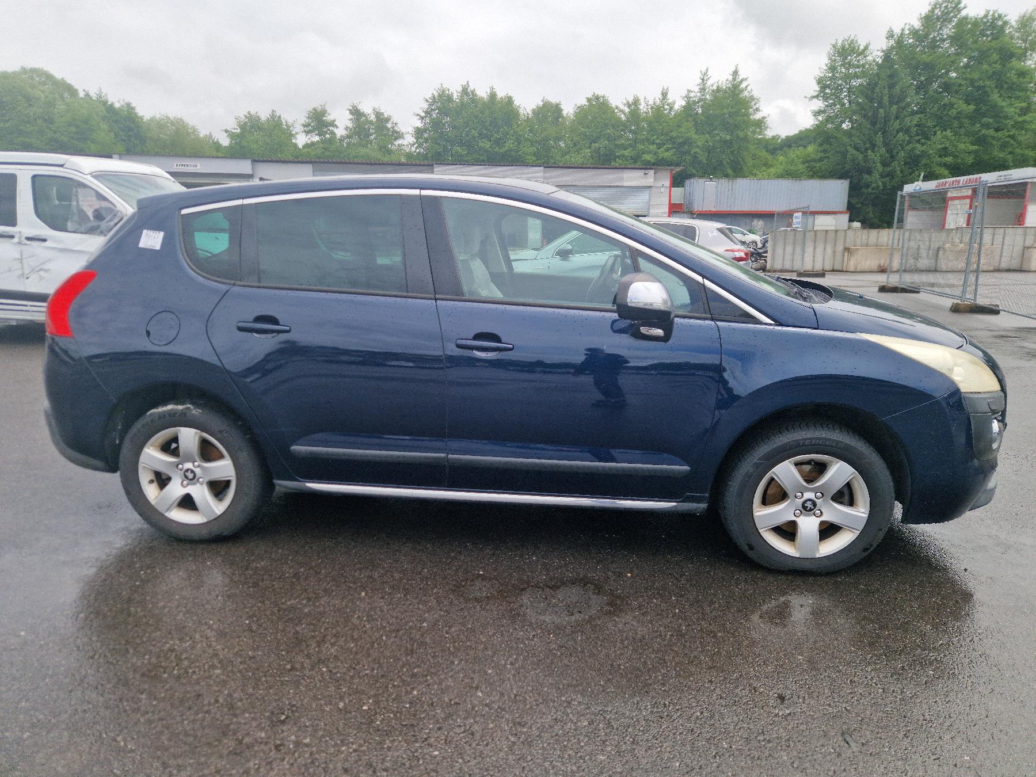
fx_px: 688
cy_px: 388
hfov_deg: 73.9
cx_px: 518
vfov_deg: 58.9
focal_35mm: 23
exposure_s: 1/1250
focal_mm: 5.4
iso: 50
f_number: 1.8
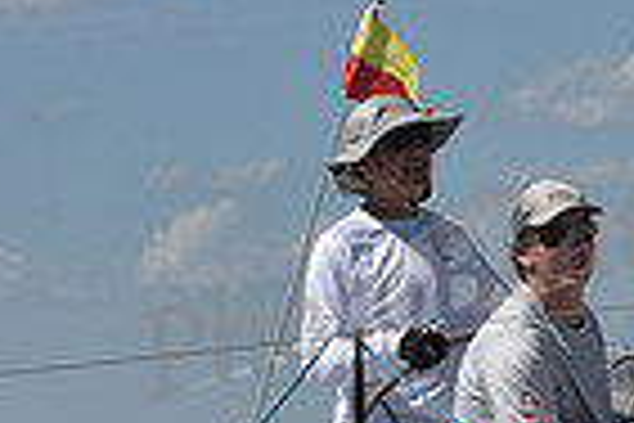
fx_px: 6533
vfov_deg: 3.7
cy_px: 452
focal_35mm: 371
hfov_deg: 5.5
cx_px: 1012
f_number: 13
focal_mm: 90
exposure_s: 1/1250
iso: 320
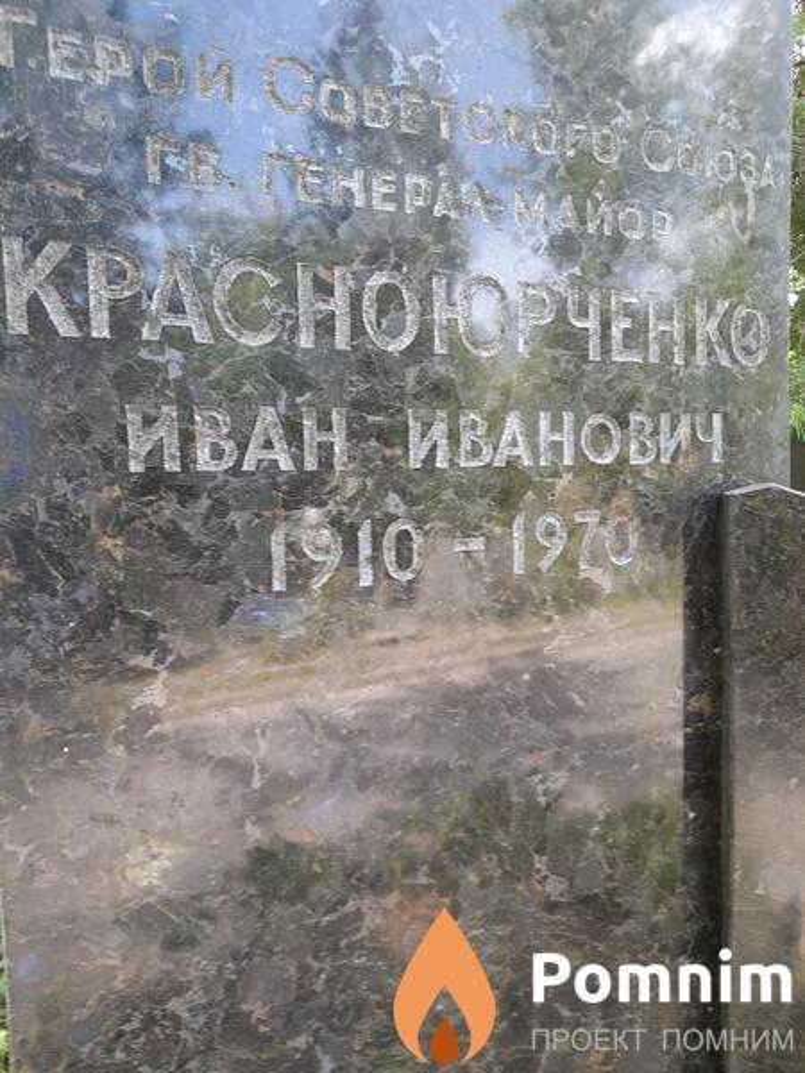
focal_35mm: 25
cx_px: 402
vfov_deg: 69.4
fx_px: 775
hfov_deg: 54.9
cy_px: 536
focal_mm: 4.6
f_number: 2
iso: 50
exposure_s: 1/50
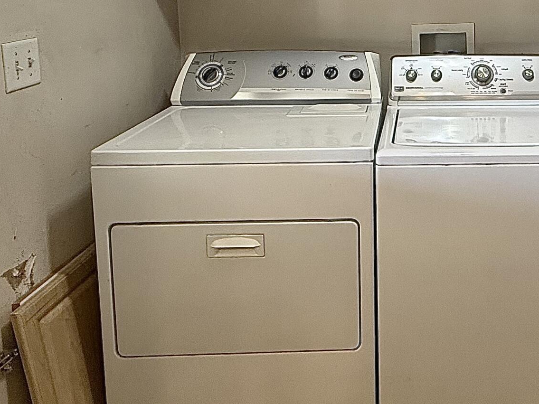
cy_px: 40
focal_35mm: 37
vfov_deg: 36.3
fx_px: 576
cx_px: 440
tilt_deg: -6.3
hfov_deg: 47.1
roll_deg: +0.7
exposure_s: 1/120
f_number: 2.2
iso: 160
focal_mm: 2.22
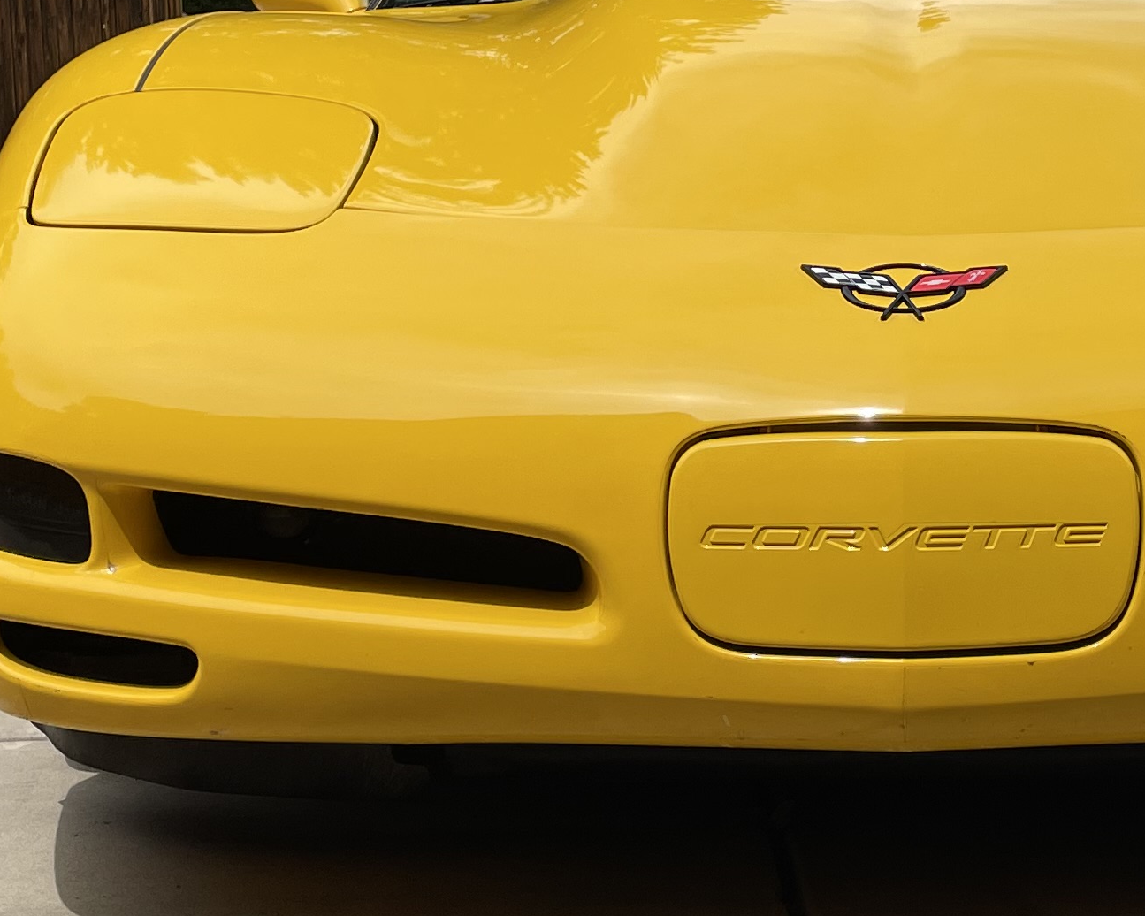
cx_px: 945
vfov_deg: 19.4
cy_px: 347
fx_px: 2677
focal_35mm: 79
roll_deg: +0.6
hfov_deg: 23.7
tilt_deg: -7.1
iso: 32
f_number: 1.6
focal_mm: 4.2
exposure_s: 1/3731
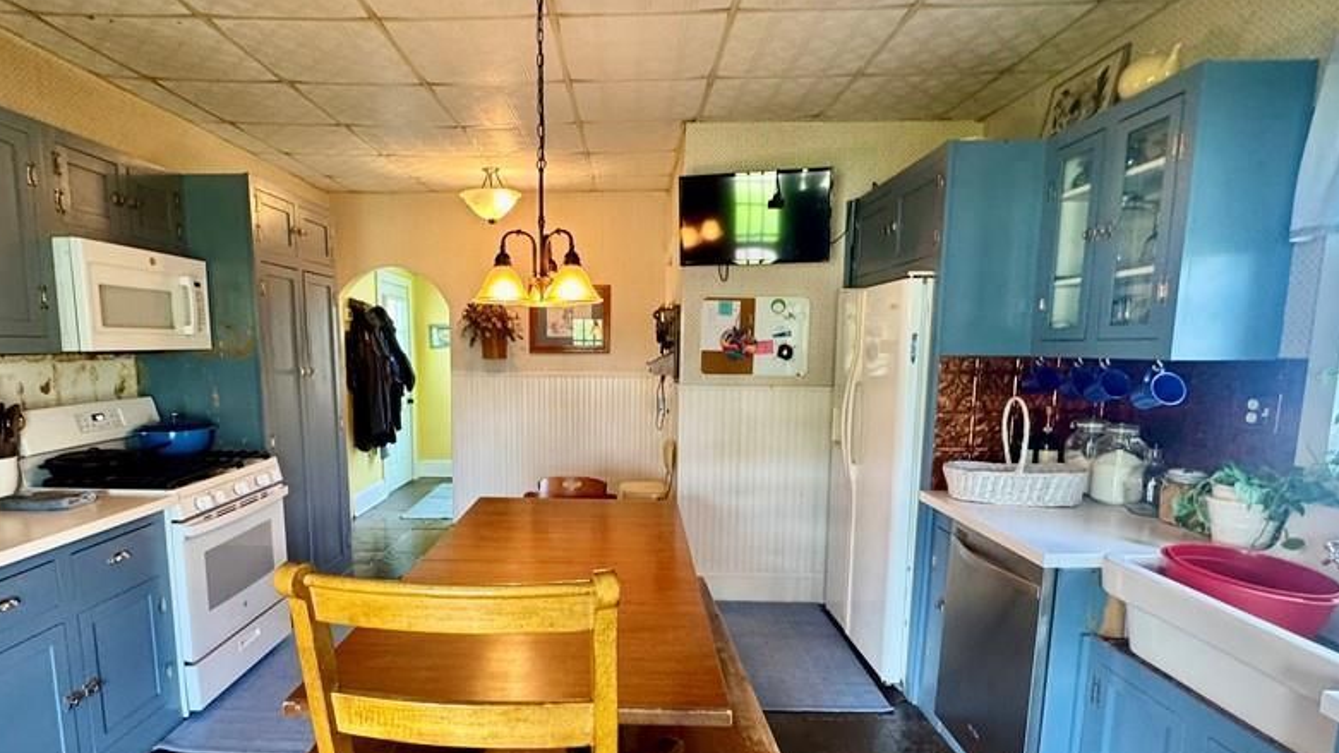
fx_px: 710
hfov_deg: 86.4
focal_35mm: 20
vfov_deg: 55.5
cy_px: 449
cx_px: 603
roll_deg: -0.5
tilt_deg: -7.4
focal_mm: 2.22
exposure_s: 1/60
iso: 250
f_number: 2.2
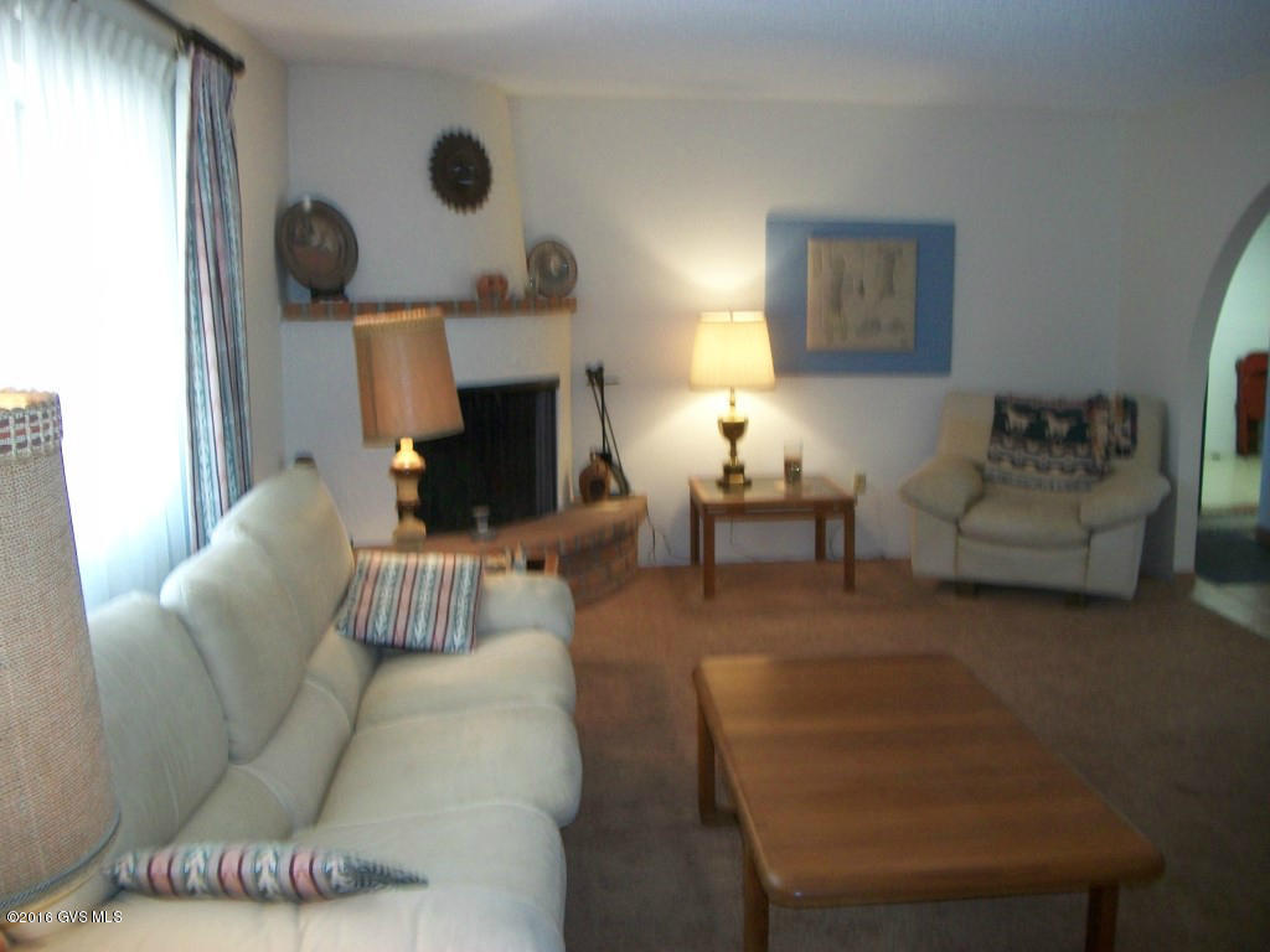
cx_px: 635
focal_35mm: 32
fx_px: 1174
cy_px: 476
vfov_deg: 44.2
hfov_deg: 56.8
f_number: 2.9
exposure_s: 1/30
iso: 160
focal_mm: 5.7
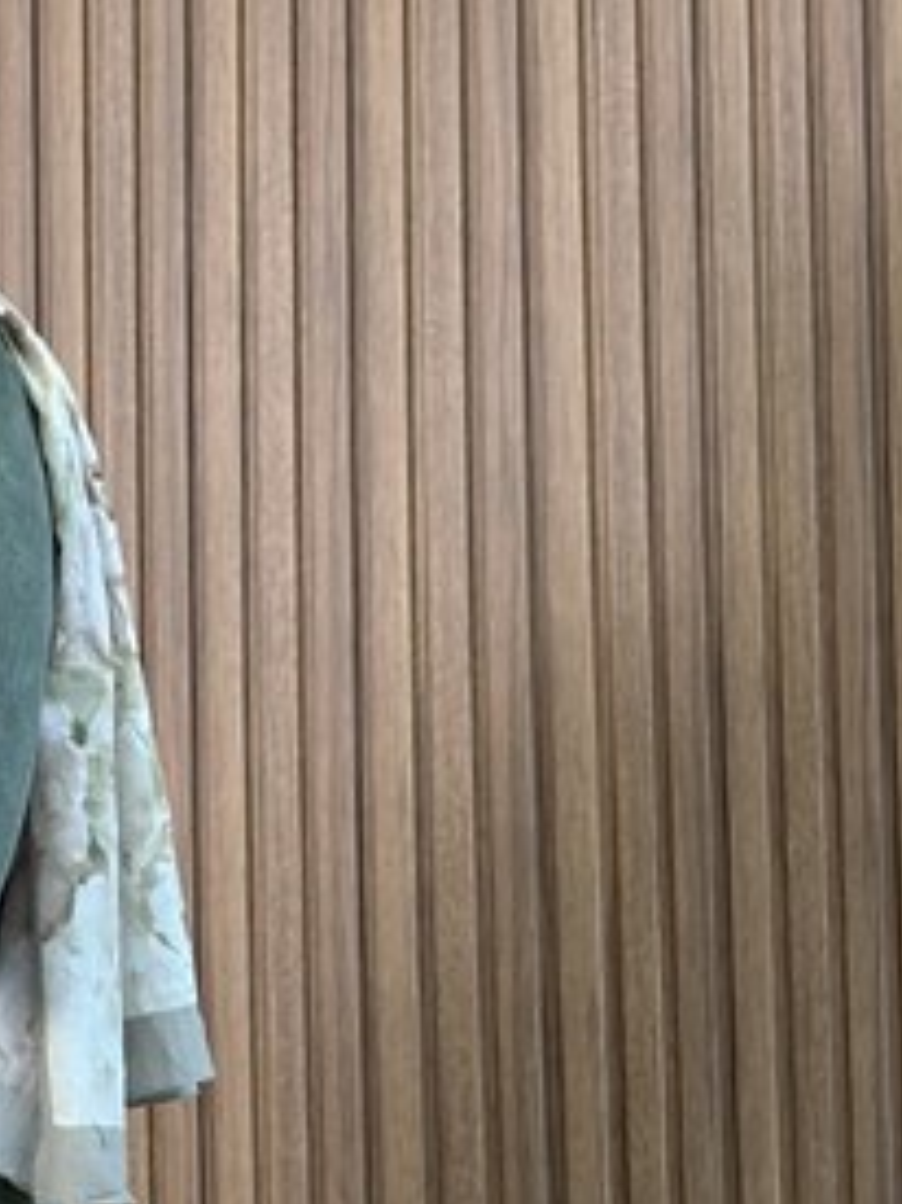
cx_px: -158
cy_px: 972
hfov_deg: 9.0
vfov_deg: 12.1
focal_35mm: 163
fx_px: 5668
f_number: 1.78
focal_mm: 6.76
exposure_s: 1/160
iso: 160
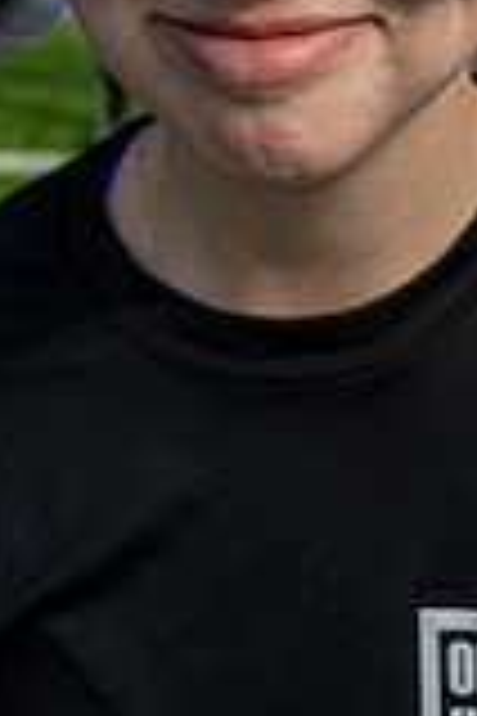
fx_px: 1351
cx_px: 364
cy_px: -284
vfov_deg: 24.6
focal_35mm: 68
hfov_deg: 19.9
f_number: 4.5
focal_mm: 24
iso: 40
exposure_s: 1/250
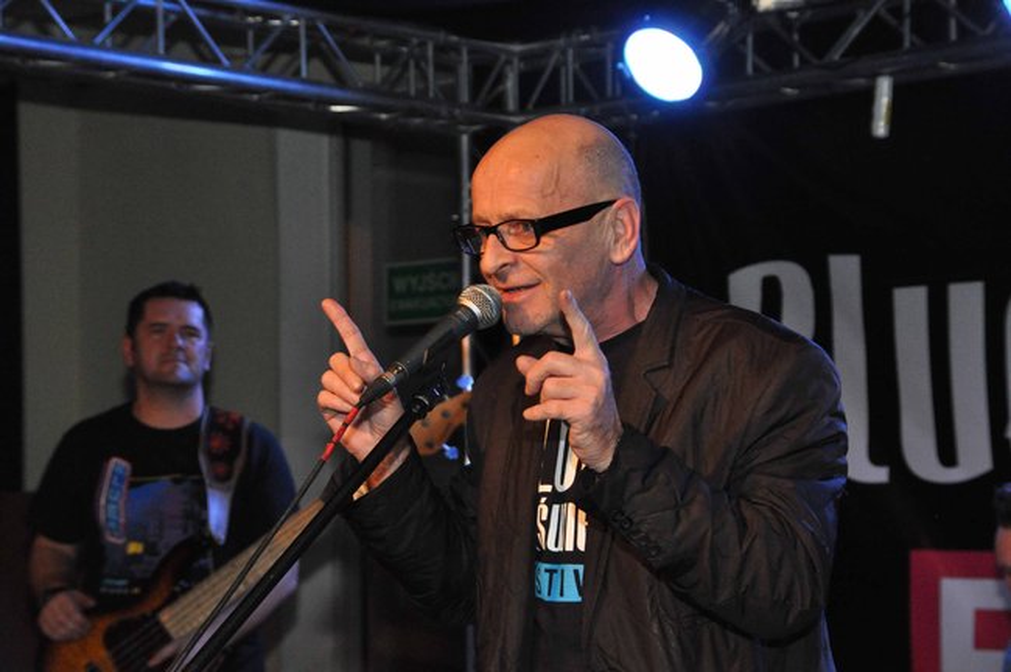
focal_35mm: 98
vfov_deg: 14.0
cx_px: 506
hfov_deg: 20.9
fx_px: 2735
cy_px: 336
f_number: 5
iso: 2000
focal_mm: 65
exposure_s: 1/125
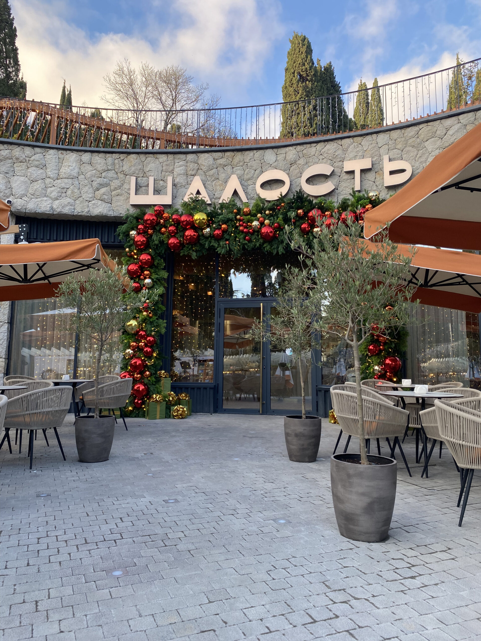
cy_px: 320
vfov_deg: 67.3
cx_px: 240
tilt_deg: +6.9
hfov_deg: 53.1
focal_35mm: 26
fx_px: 482
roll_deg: -0.9
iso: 32
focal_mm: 4.25
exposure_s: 1/171
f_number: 1.8
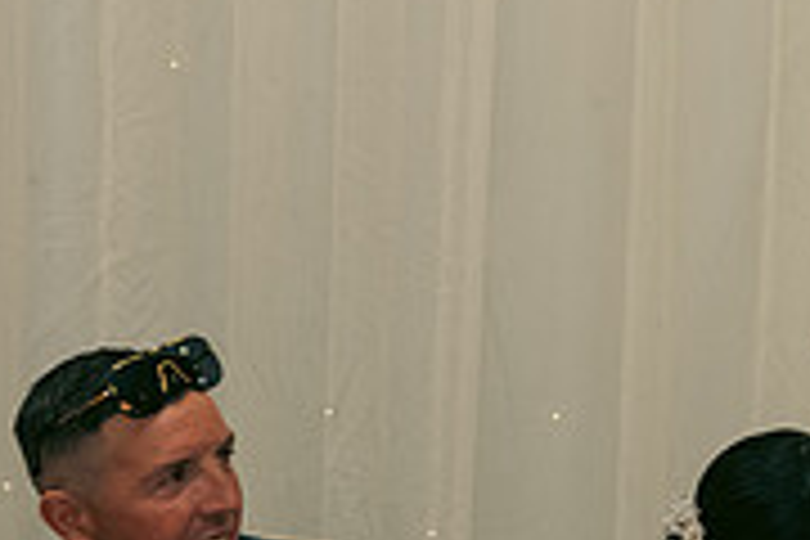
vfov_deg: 9.6
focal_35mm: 142
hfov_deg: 14.1
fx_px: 3195
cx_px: 918
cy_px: 443
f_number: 3.5
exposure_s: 1/160
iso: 800
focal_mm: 44
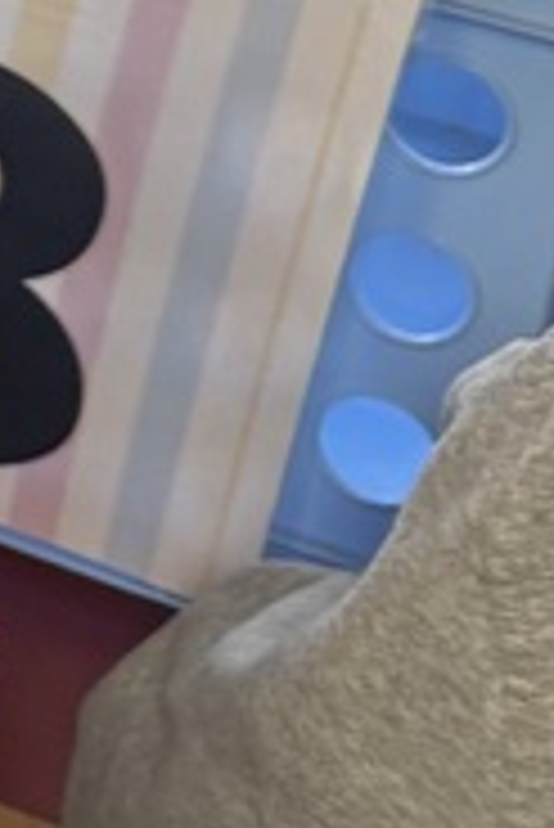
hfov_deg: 8.4
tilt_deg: -22.3
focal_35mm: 139
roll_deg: -2.4
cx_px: -1063
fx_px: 3202
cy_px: -288
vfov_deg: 14.1
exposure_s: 1/60
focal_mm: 6.76
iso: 160
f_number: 1.78
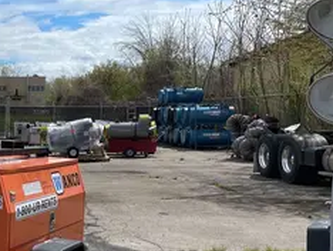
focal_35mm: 61
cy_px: 162
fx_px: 587
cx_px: -54
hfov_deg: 28.1
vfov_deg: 24.0
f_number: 1.6
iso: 50
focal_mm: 4.2
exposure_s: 1/6135
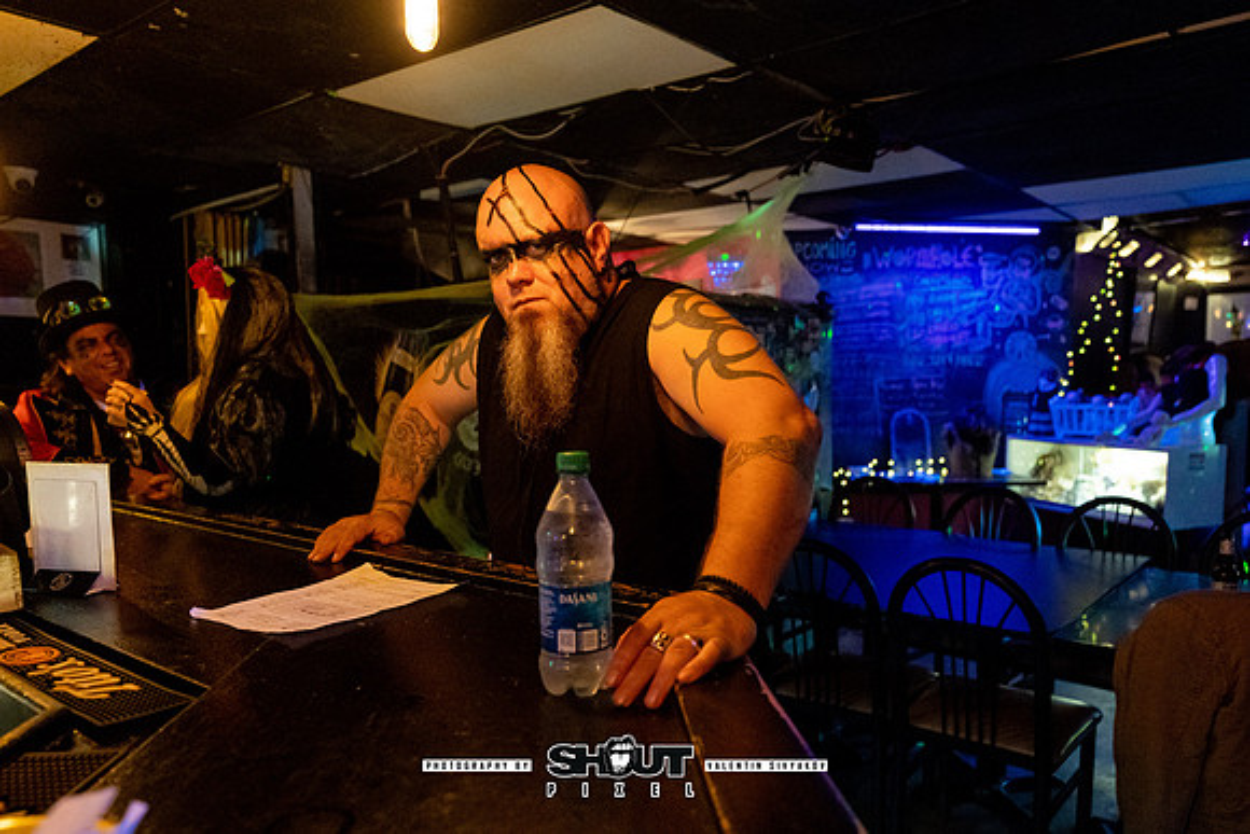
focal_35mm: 26
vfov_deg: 50.1
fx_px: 892
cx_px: 684
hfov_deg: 69.9
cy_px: 449
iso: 3200
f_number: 2.8
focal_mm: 23.1
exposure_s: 1/160
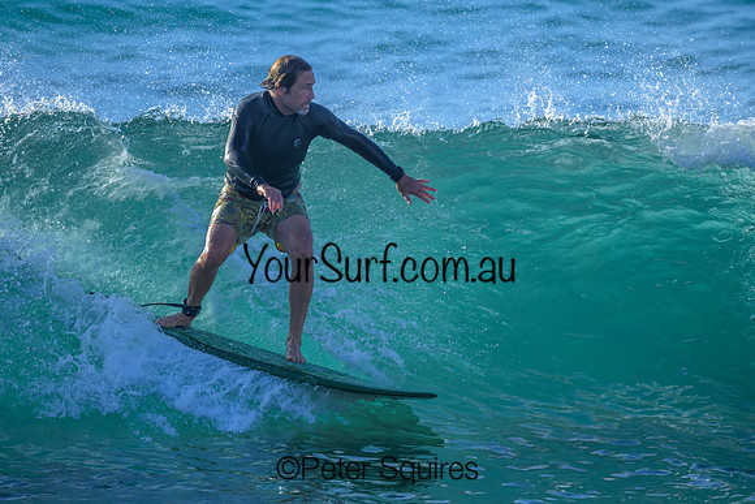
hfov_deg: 2.2
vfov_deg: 1.5
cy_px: 213
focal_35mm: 924
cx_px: 320
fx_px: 19390
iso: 900
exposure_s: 1/2000
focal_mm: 800
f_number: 6.3
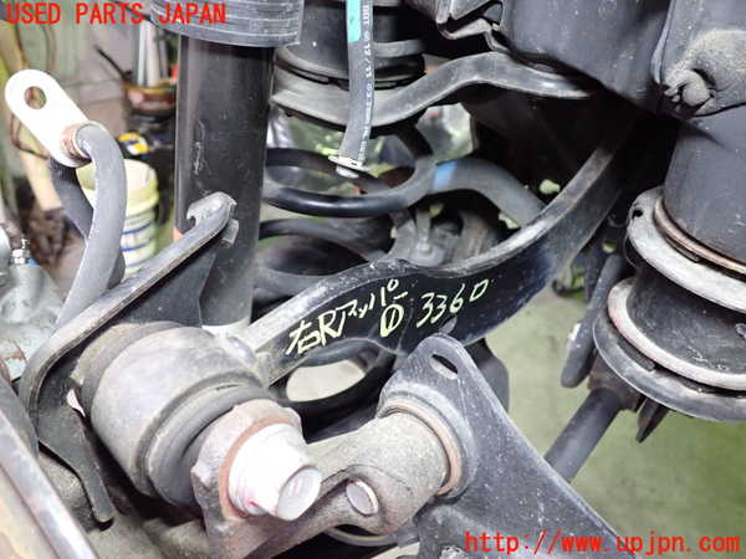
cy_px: 280
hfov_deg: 60.0
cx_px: 373
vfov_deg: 46.8
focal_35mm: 30
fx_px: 647
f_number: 2.3
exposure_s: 1/50
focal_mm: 5.4
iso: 640
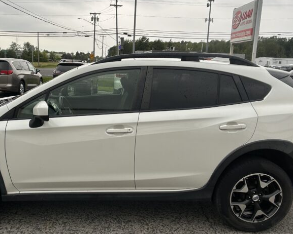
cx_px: 96
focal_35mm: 45
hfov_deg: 40.6
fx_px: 390
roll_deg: -1.2
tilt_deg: -11.2
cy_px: 107
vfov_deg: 33.4
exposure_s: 1/367
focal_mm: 5.7
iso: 50
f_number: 1.5
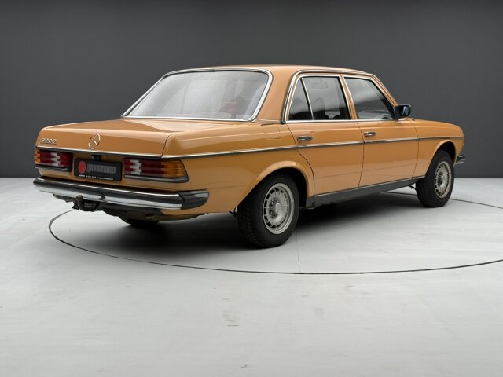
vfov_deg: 30.3
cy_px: 188
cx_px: 252
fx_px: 697
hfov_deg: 39.7
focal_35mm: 48
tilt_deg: -6.6
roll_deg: +0.1
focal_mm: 6.76
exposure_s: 1/79
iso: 100
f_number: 1.78
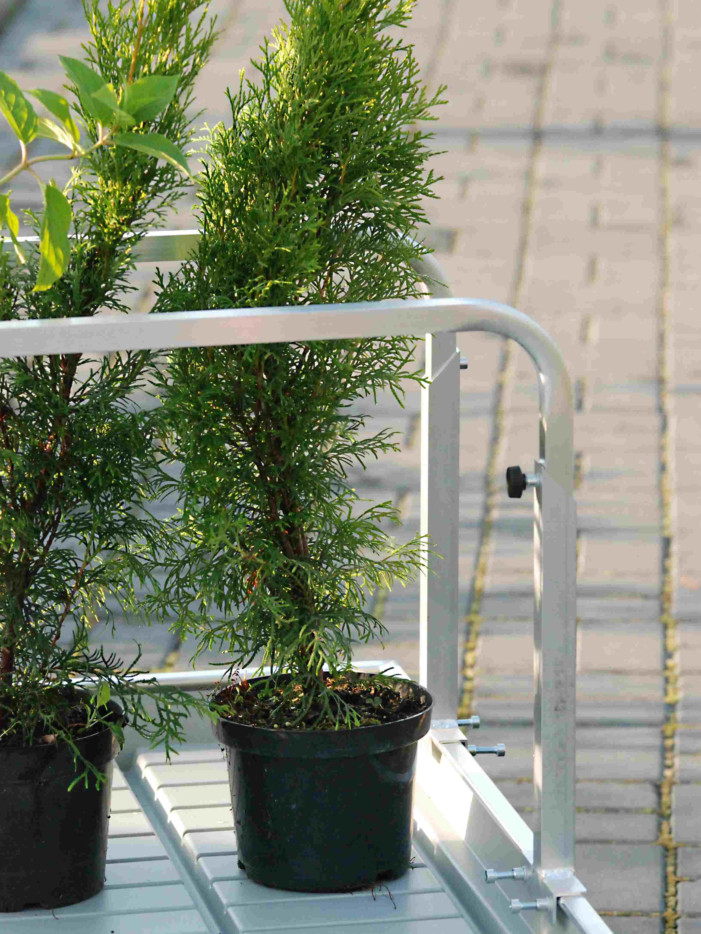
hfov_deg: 8.7
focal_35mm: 171
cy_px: 514
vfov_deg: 11.6
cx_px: 350
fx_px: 4605
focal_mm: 105
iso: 1250
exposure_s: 1/500
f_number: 5.6
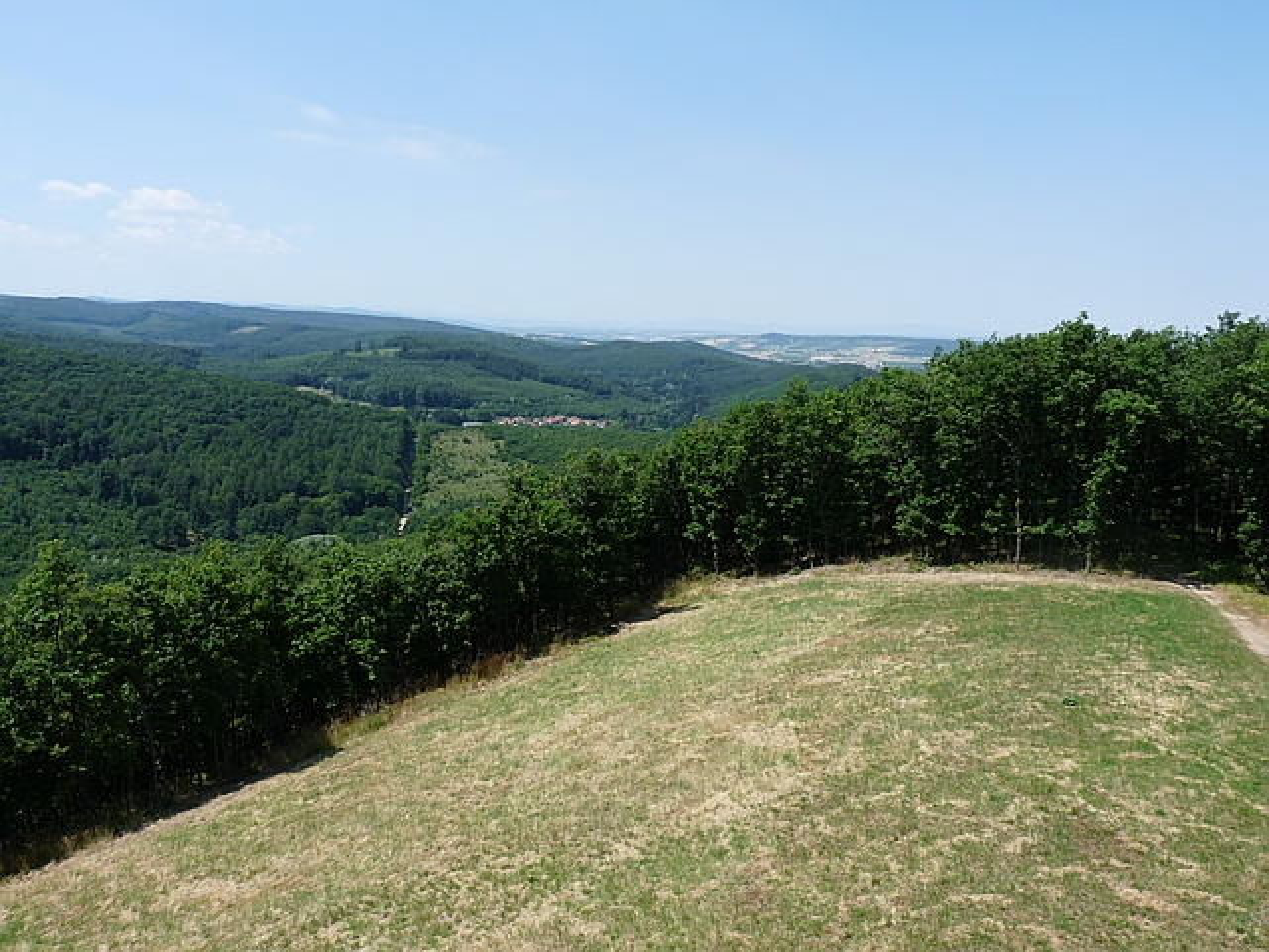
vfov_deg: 51.4
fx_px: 990
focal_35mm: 27
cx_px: 634
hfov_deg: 65.3
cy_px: 476
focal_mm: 4.8
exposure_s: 1/320
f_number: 5.6
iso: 100
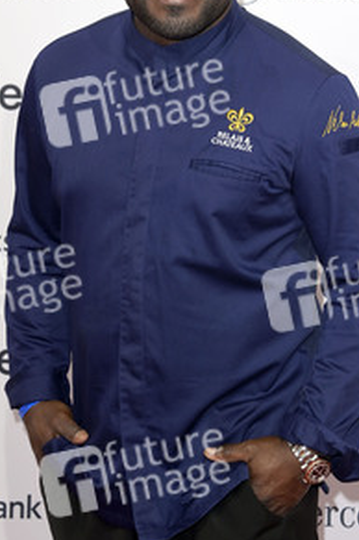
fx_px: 2054
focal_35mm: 137
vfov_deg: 15.0
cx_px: 189
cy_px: 196
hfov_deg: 10.0
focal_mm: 100
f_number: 6.3
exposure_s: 1/250
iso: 640
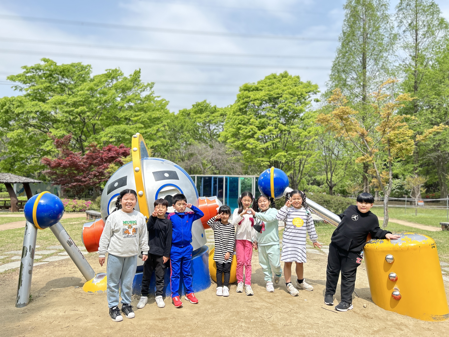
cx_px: 224
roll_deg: -0.6
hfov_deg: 67.3
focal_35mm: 26
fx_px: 337
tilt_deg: +3.7
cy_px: 168
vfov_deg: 53.1
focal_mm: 5.7
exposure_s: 1/957
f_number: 1.5
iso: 50
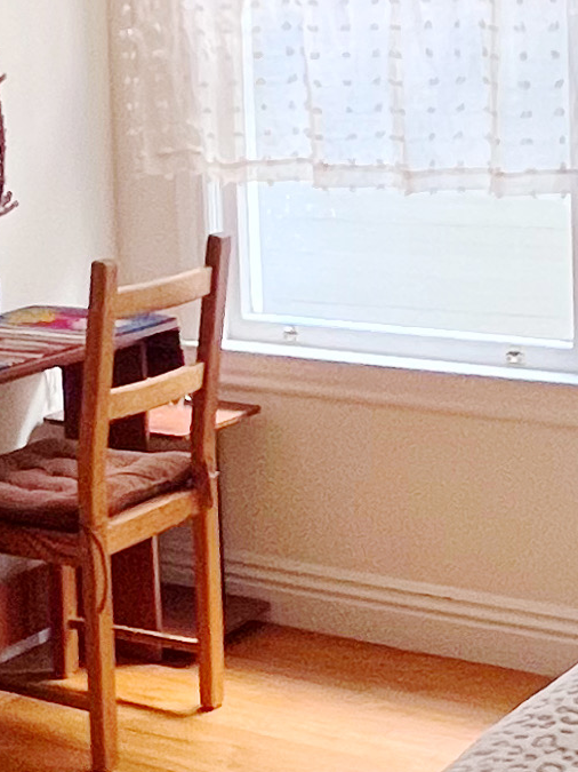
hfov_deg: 17.7
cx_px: 363
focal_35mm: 83
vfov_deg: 23.3
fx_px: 1848
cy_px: 191
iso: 200
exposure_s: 1/99
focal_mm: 1.54
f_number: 2.4
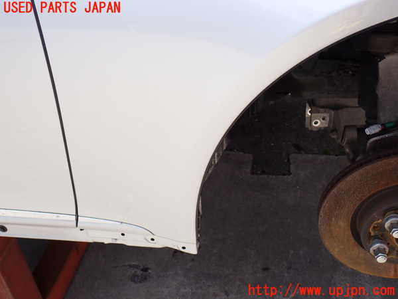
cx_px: 199
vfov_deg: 39.7
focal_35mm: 36
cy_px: 150
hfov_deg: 51.4
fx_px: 414
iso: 100
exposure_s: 1/400
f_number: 3.5
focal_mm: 6.37
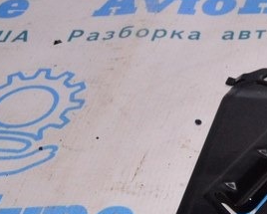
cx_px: 480
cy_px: 195
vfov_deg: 13.6
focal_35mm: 113
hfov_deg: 14.8
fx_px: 892
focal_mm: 21
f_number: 8
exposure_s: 1/200
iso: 1600
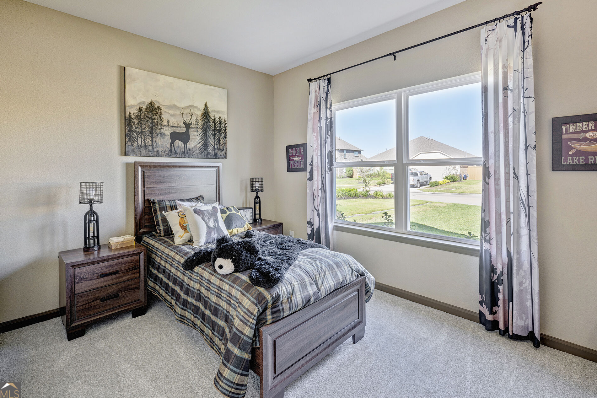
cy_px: 190
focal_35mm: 15
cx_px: 277
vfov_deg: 77.3
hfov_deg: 100.2
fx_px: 249
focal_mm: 14
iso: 64
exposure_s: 1/1.67
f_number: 8
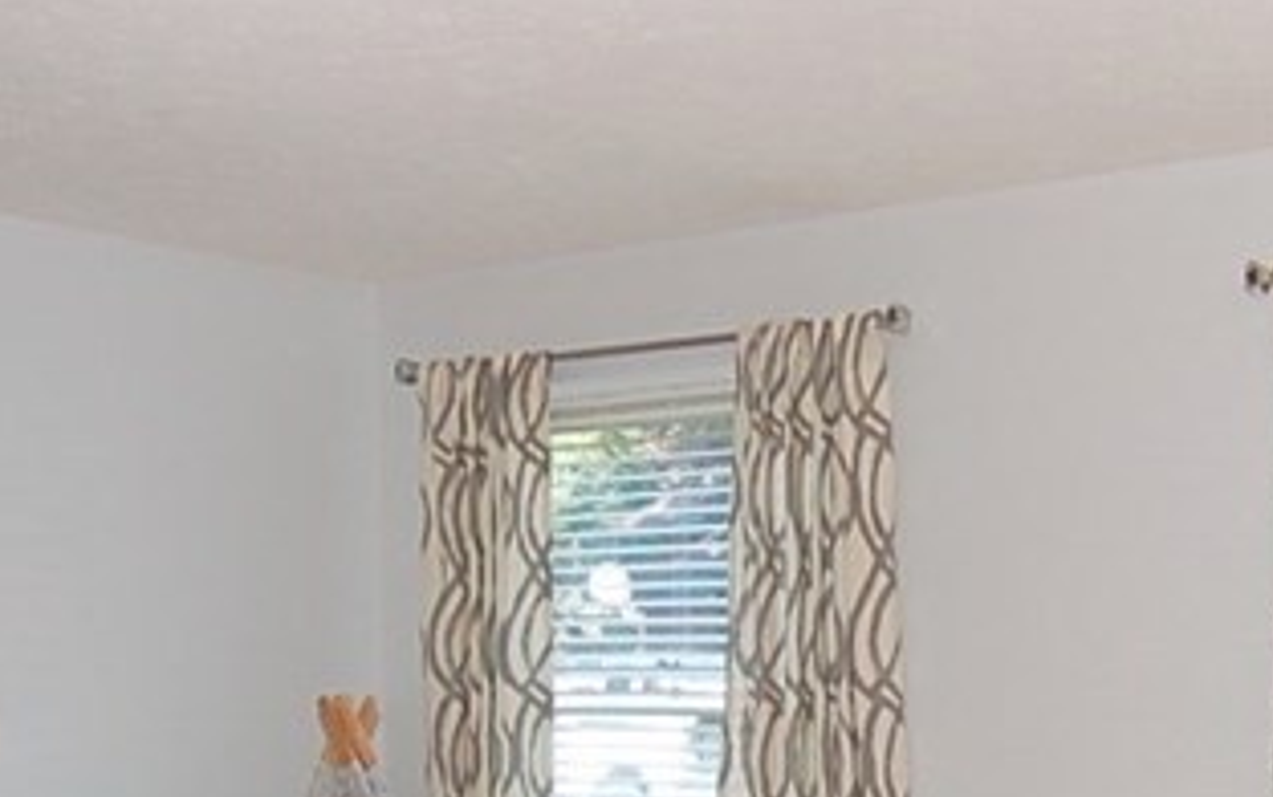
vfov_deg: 23.7
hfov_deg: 37.2
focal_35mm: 53
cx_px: 970
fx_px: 1840
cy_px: 732
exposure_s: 1/60
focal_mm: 10
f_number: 5
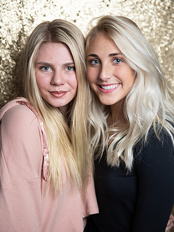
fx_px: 429
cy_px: 119
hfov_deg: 22.9
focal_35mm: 64
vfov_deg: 30.3
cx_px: 86
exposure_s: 1/250
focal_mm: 58
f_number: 2.8
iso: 250
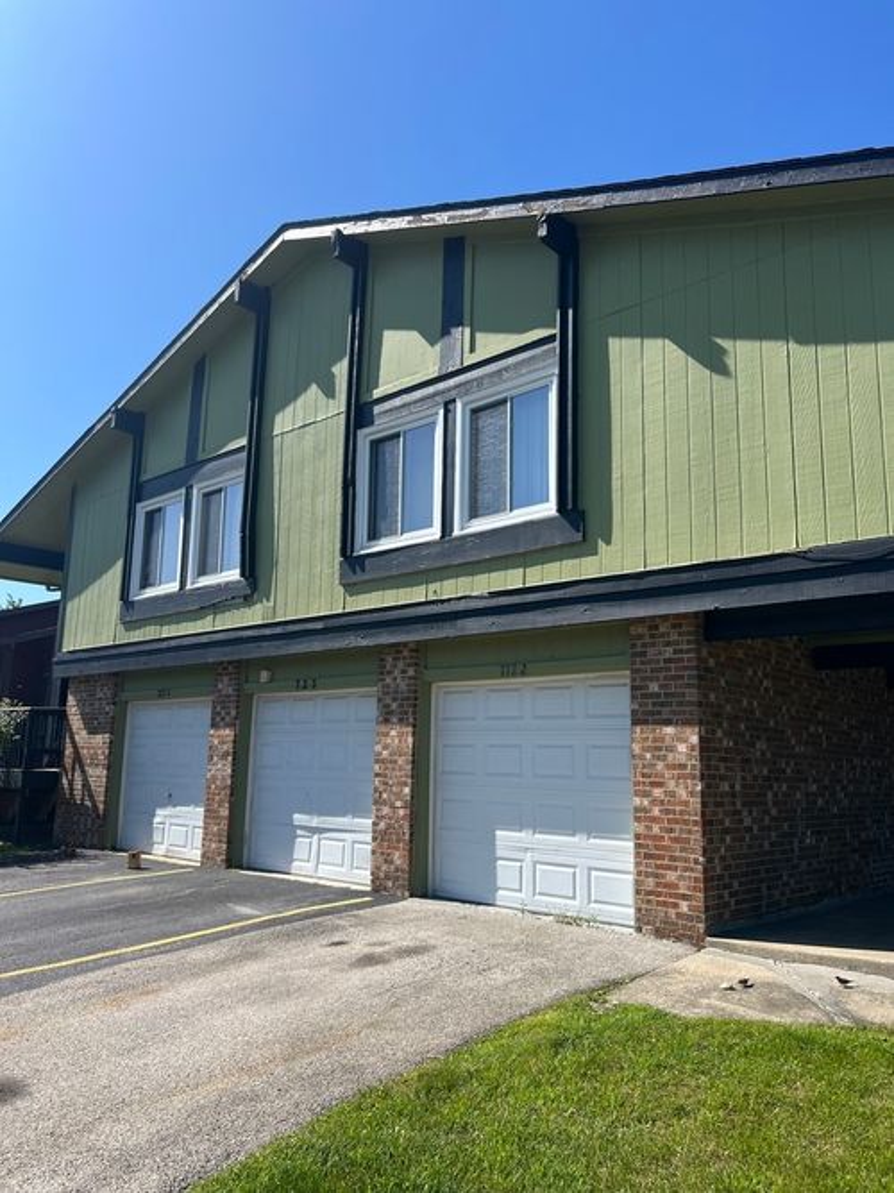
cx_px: 447
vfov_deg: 67.3
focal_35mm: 26
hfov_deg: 53.0
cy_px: 596
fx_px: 896
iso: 50
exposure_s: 1/3460
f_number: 1.5
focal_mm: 5.7
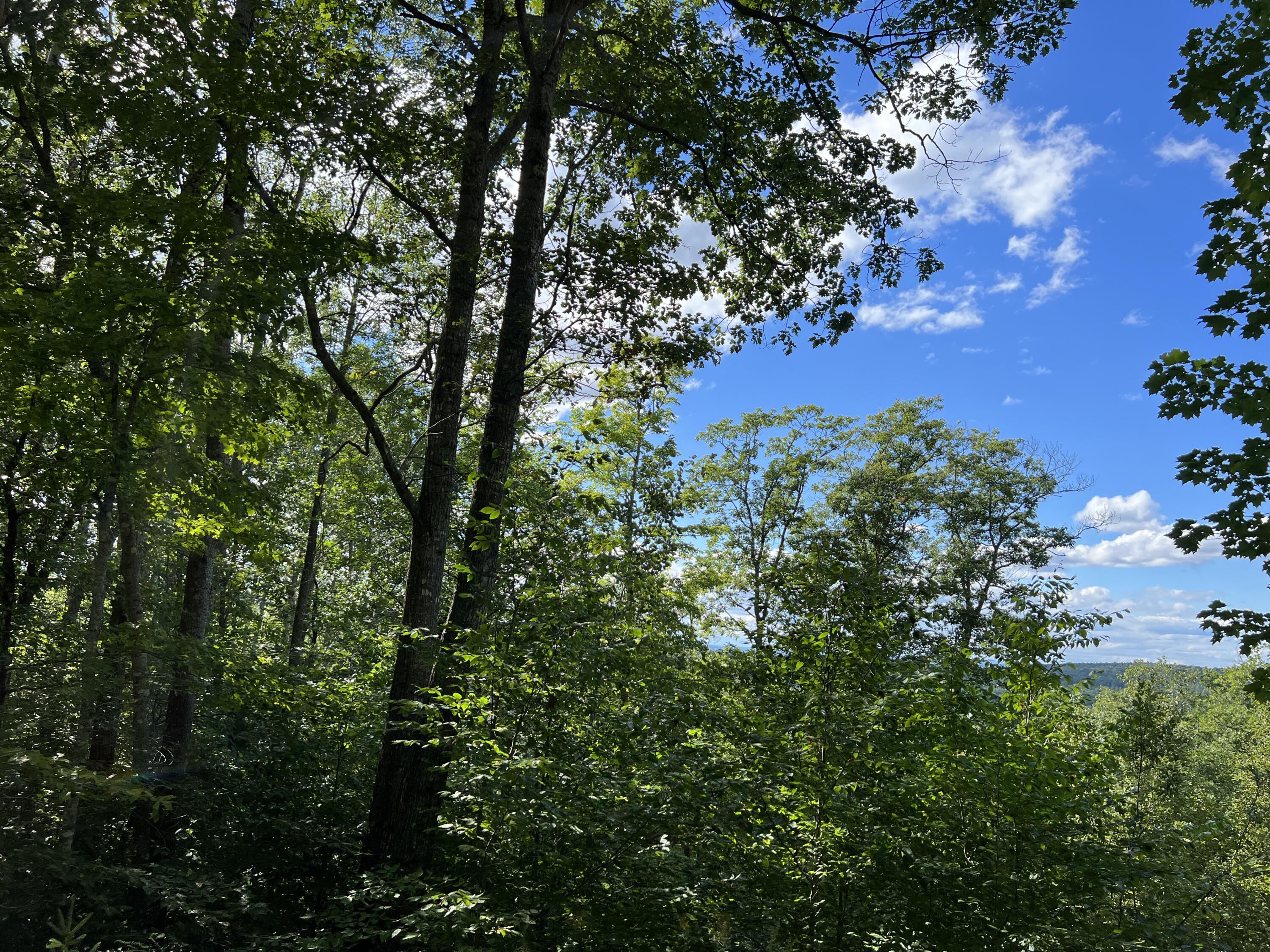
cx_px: 635
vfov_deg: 53.1
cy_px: 476
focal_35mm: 26
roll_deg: -3.5
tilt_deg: +8.3
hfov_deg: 67.3
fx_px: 954
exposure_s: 1/2513
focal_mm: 5.7
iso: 50
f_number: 1.5
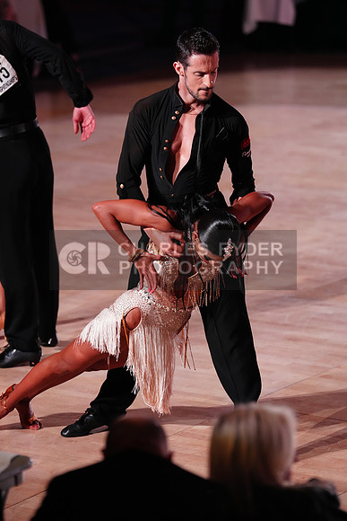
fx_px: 2427
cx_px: 174
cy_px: 260
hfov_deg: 8.2
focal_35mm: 168
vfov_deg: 12.2
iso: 3200
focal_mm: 168
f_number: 3.5
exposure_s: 1/500
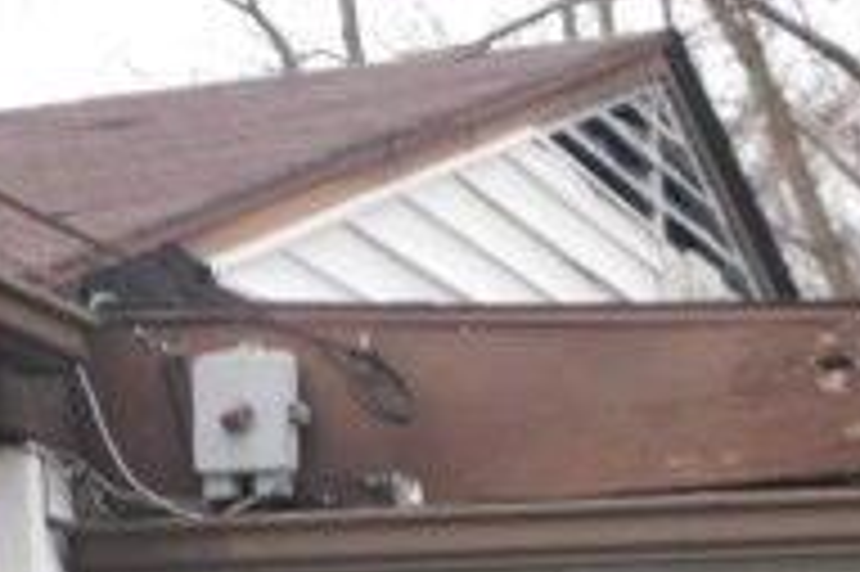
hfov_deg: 11.5
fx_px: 4248
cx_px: 311
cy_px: 932
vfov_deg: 7.5
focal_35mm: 178
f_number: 3.8
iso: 140
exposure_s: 1/30
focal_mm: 9
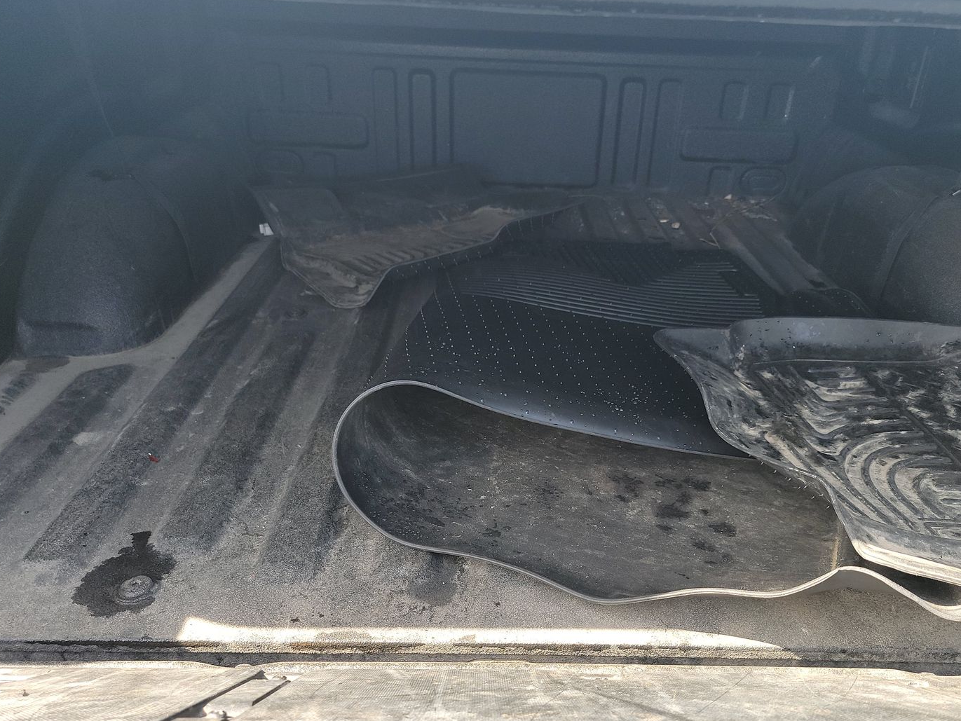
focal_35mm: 28
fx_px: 778
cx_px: 528
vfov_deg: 49.7
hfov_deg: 63.3
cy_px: 404
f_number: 1.8
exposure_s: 1/119
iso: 72
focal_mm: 6.7
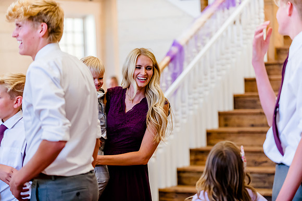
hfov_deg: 18.6
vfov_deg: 12.4
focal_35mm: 110
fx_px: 922
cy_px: 100
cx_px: 151
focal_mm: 110
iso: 2500
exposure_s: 1/640
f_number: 2.8
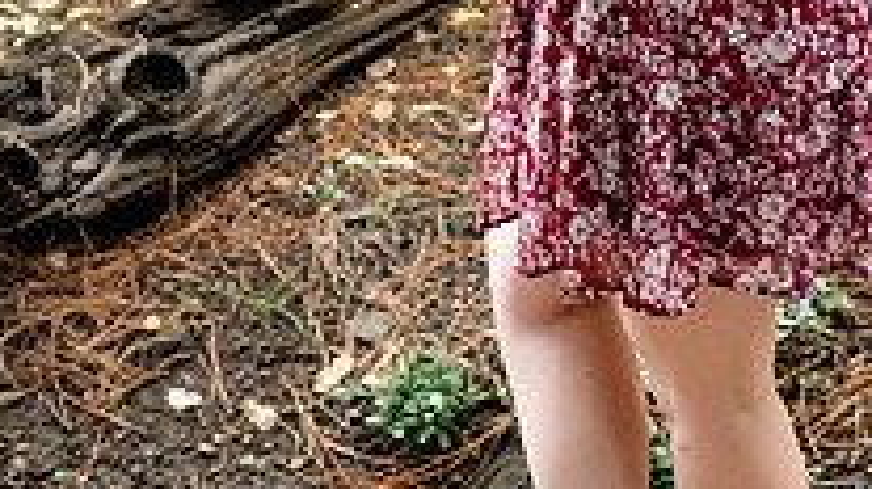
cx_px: 602
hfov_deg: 25.7
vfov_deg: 13.7
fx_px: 1894
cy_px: -270
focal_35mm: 82
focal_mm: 36
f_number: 5.6
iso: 6400
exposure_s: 1/1000
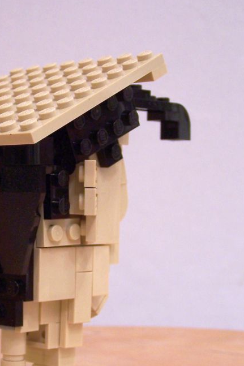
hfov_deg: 16.1
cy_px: 222
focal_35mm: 84
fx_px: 854
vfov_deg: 24.2
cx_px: 47
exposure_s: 1/4
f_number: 3
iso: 80
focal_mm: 8.5
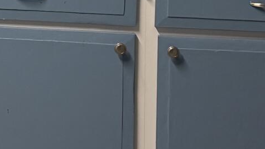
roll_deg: +0.5
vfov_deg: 7.2
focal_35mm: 165
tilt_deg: -6.7
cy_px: -91
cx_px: -191
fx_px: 1159
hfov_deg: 12.1
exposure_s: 1/60
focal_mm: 6.76
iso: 200
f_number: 1.78
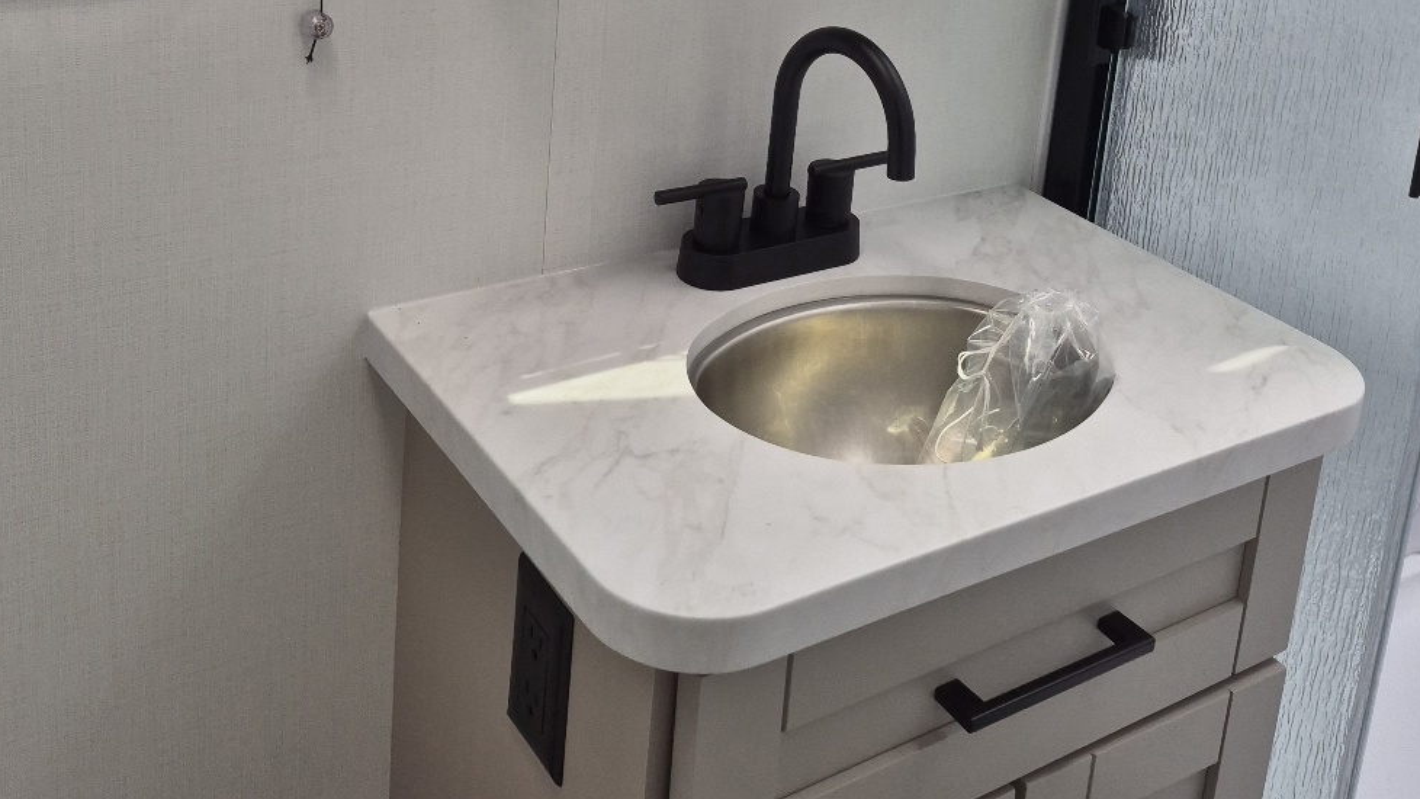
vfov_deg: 27.2
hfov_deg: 49.4
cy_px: -25
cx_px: 739
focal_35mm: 41
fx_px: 1544
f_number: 1.8
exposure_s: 1/182
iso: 64
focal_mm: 5.4
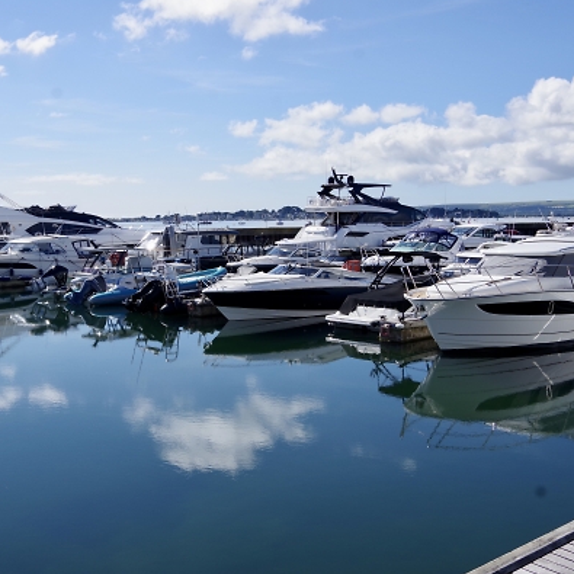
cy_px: 286
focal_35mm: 40
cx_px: 259
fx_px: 750
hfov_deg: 41.8
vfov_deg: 41.9
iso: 200
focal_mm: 21
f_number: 8
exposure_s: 1/500
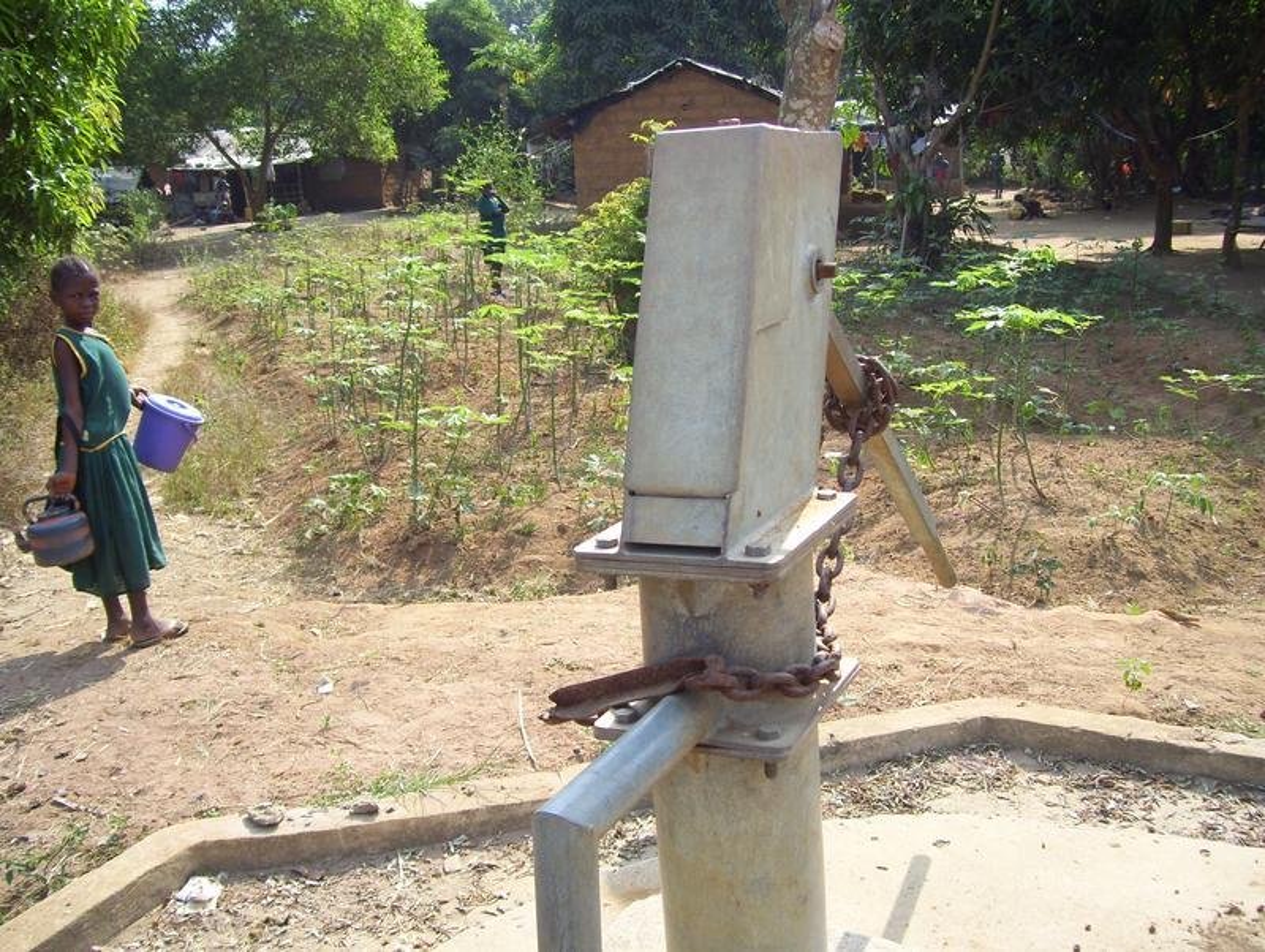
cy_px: 476
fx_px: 1317
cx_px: 632
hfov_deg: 51.3
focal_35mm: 36
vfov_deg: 39.7
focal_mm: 6
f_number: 2.7
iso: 80
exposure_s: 1/500
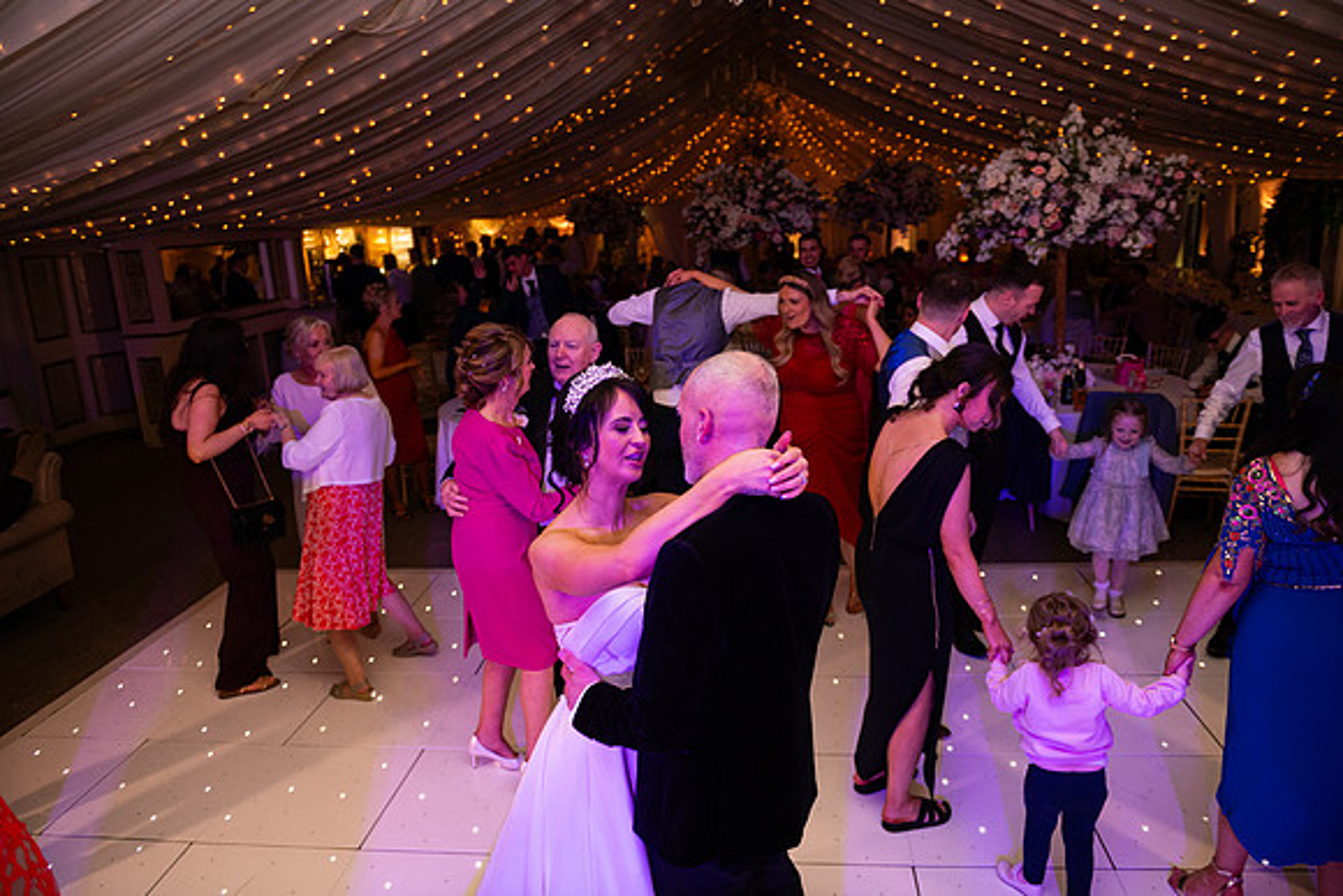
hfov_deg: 73.7
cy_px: 448
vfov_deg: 53.2
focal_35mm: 24
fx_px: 896
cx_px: 672
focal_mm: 24
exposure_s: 1/160
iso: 1000
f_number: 3.5
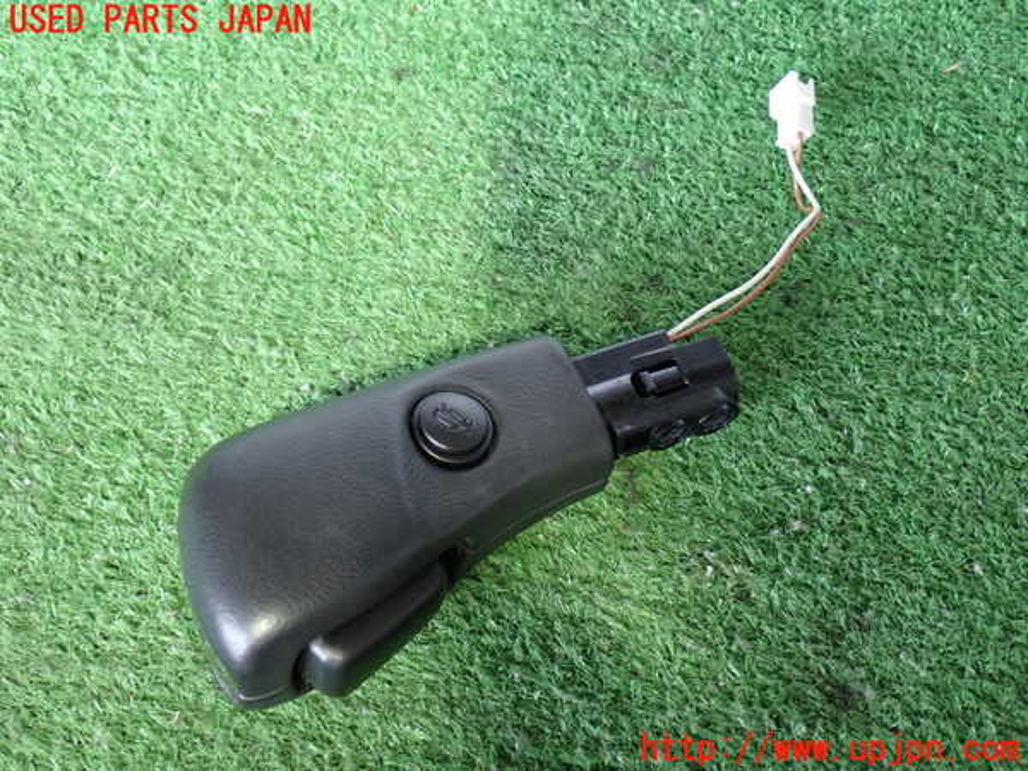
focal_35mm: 44
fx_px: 1307
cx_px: 514
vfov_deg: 32.9
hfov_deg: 42.9
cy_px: 386
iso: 800
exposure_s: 1/20
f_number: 2.9
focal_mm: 7.84
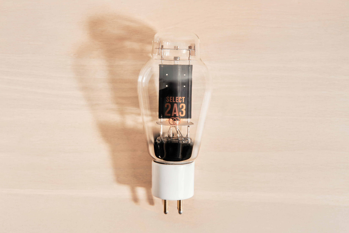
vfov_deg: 23.8
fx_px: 553
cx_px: 174
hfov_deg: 35.1
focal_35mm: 57
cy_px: 116
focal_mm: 38
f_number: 22
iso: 63
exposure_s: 1/125
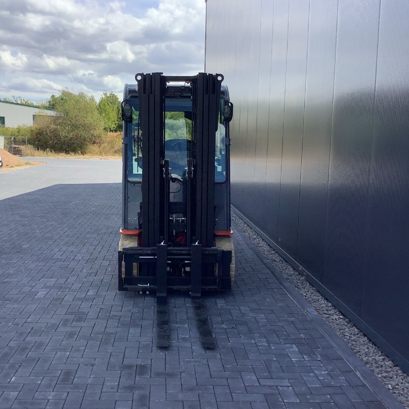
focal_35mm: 37
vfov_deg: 44.9
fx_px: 495
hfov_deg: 44.6
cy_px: 205
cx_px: 157
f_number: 2.4
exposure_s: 1/668
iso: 25
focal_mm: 3.3
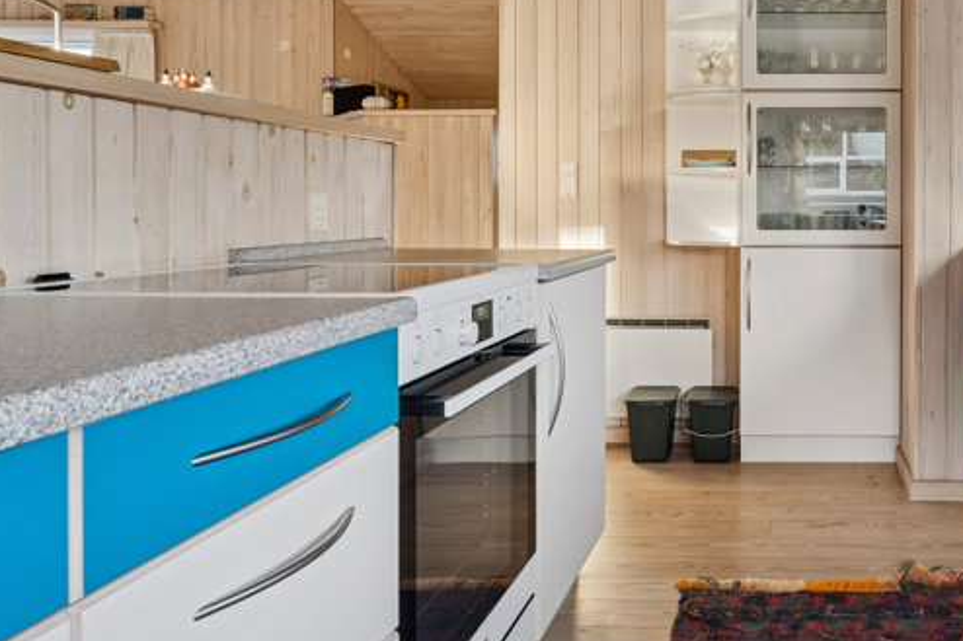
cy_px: 213
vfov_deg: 38.4
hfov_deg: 52.2
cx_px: 772
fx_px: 909
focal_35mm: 34
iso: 200
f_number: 9
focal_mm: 14
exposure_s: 1/20
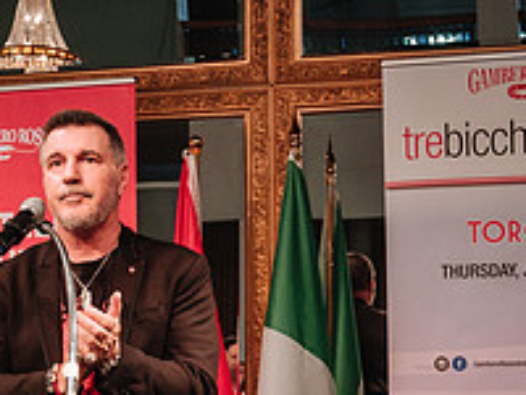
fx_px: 1428
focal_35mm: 94
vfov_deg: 15.6
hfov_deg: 20.9
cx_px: 245
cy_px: 320
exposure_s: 1/60
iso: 800
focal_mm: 21.9
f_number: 5
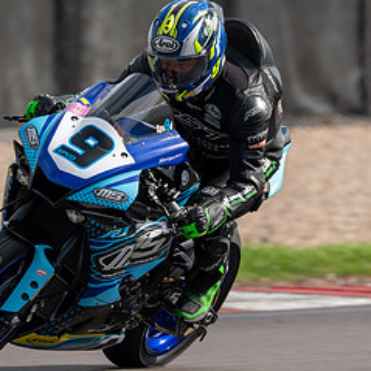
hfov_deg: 1.3
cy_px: 190
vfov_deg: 1.3
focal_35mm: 1358
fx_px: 16467
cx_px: 112
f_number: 8
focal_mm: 600
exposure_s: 1/500
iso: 200
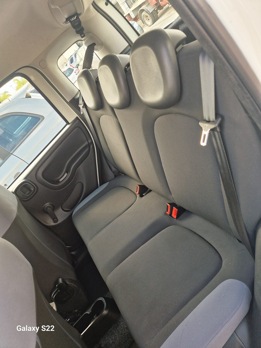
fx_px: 231
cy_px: 174
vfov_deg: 73.9
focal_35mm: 23
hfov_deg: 58.9
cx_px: 130
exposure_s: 1/180
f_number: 1.8
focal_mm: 5.4
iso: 64
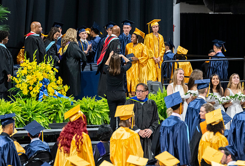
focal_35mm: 283
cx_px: 139
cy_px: 79
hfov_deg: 7.2
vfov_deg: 4.9
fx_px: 1937
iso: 2000
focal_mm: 190
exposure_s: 1/200
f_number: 4
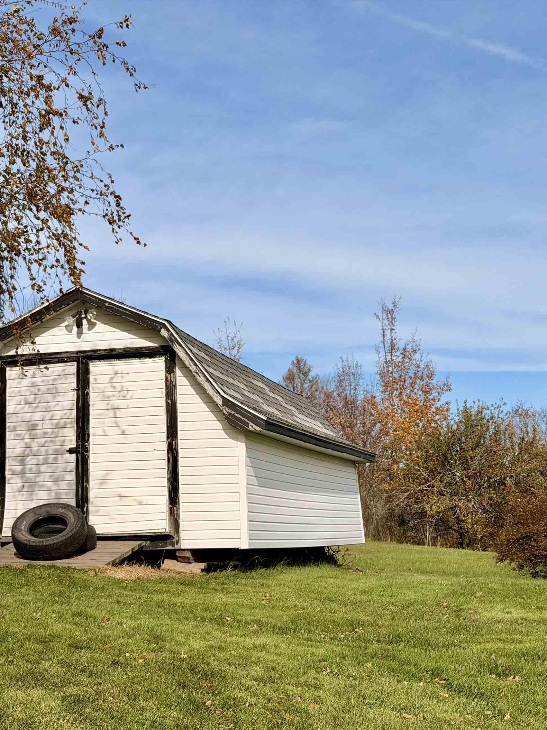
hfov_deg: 22.5
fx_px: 1370
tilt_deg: +6.4
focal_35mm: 65
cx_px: 200
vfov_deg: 29.8
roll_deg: +2.1
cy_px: 370
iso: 64
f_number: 1.78
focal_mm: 6.76
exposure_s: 1/9901
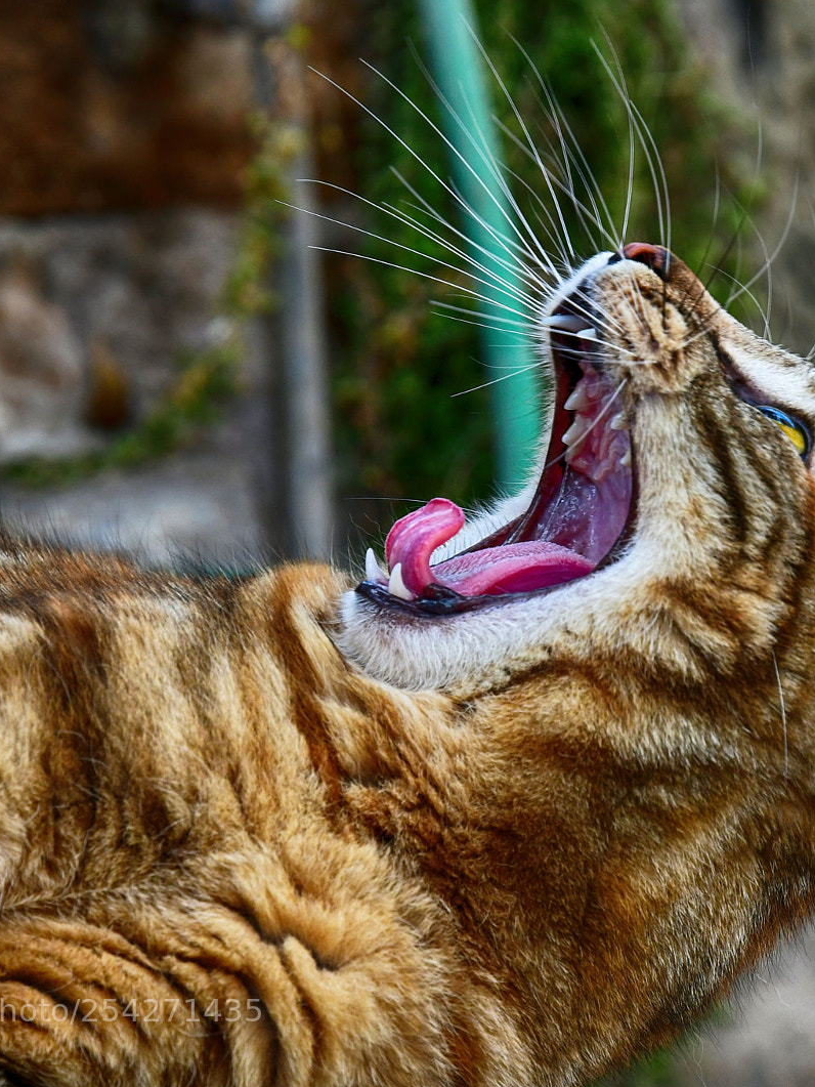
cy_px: 545
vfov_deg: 11.4
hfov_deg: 8.5
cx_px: 546
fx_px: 5461
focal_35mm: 174
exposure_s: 1/250
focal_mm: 80
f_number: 8
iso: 400
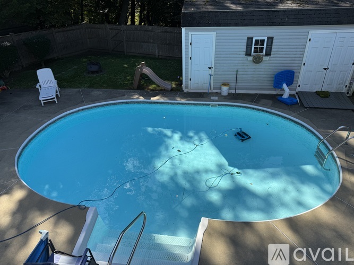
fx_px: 245
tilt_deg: -33.3
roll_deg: +2.7
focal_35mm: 24
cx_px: 177
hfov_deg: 71.6
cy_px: 132
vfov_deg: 56.8
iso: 80
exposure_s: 1/2252
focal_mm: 6.76
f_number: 1.78
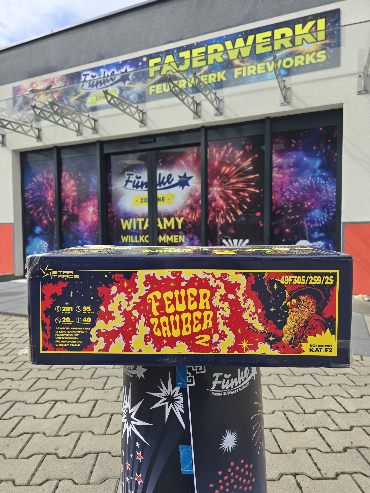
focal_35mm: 23
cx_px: 185
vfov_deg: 73.9
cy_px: 246
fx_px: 328
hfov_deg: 58.9
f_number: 1.7
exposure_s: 1/508
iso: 12
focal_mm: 6.3
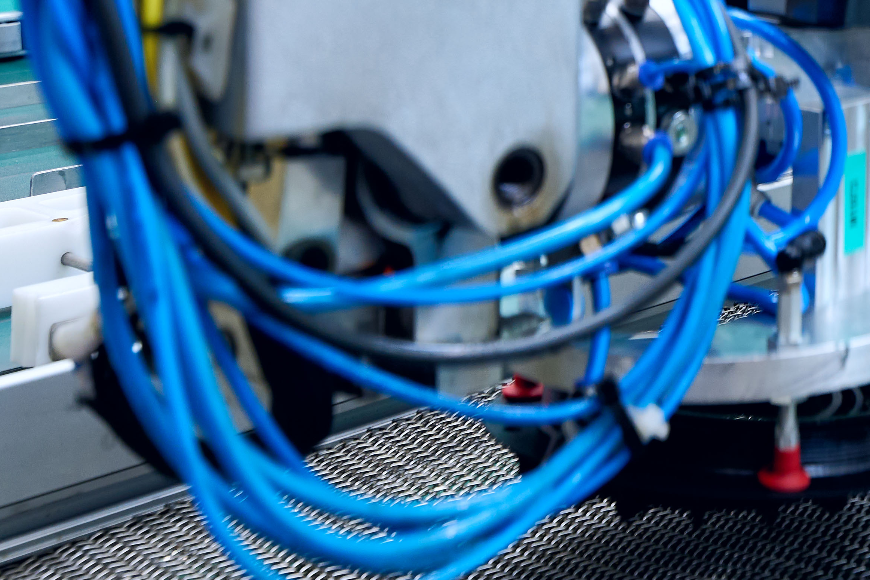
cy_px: -250
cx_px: 1153
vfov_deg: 16.4
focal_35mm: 77
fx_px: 1861
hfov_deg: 23.1
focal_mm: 22
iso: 200
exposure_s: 1/15
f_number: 4.8
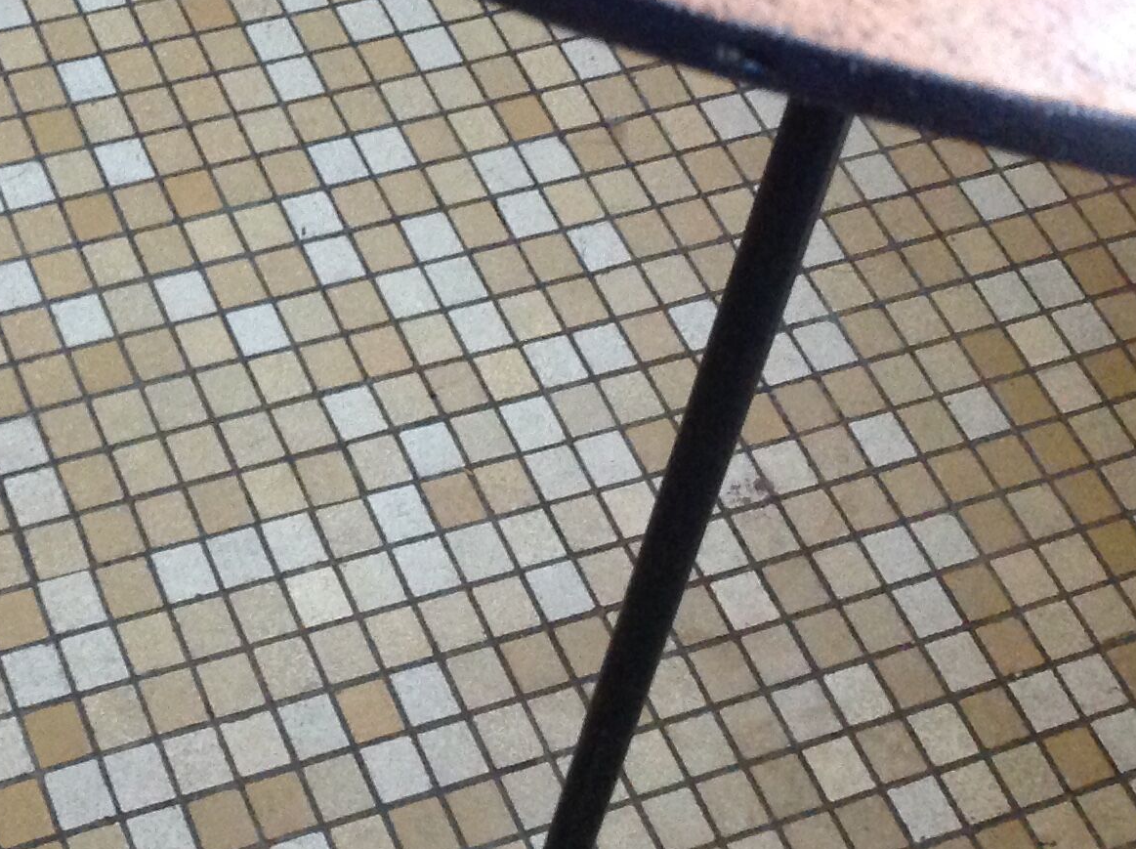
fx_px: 2556
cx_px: -43
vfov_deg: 18.5
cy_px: 65
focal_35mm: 78
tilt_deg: -52.5
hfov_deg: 23.8
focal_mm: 4.28
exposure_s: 1/15
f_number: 2.4
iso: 320
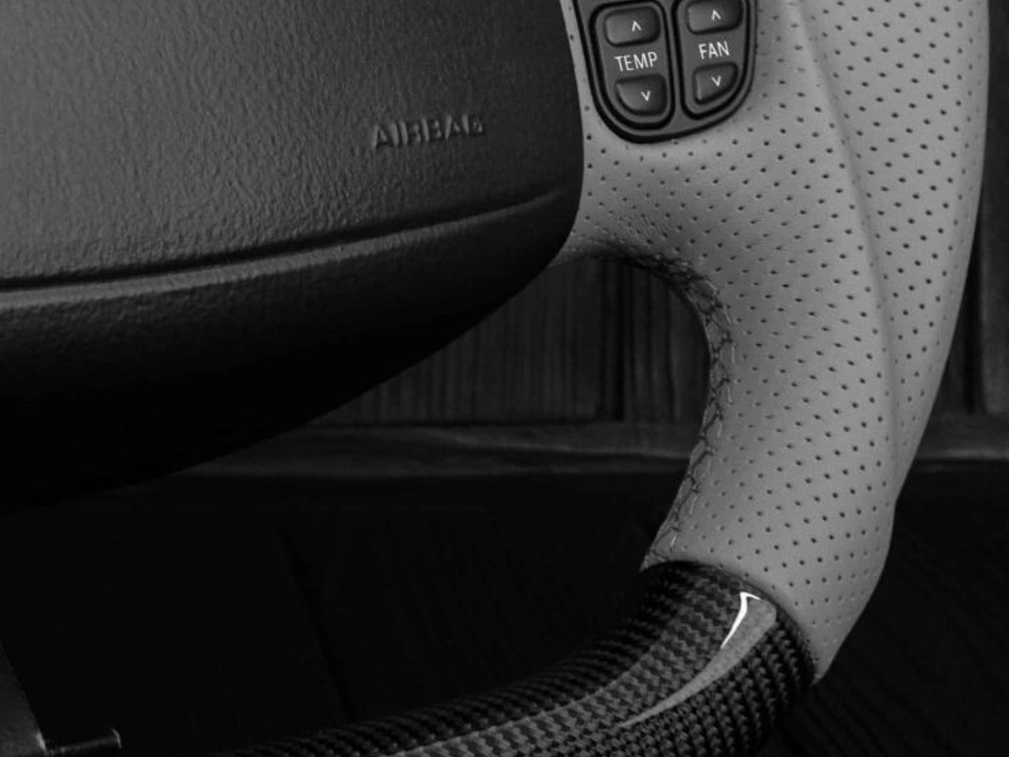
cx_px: 12
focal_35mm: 176
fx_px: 5121
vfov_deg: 8.4
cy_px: -98
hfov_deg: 11.2
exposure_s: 1/125
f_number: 6.3
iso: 500
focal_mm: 35
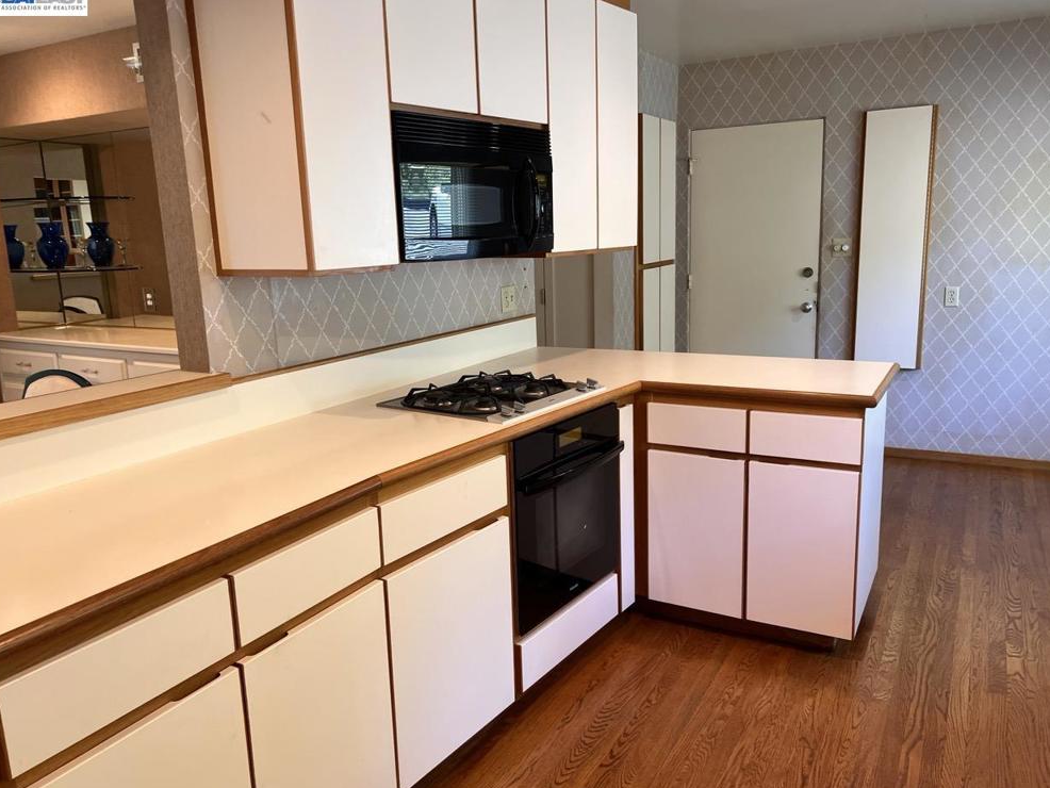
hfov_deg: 65.3
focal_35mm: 27
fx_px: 819
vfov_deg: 51.4
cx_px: 519
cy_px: 391
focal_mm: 5.7
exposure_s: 1/120
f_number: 1.5
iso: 125
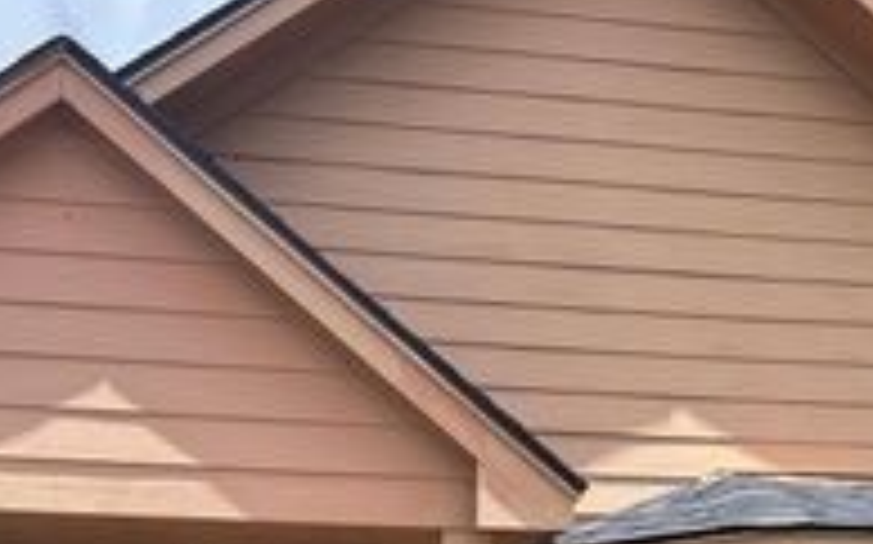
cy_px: 632
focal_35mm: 71
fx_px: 1688
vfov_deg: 17.6
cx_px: 608
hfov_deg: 28.7
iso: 50
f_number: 1.5
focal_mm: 5.7
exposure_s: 1/2404
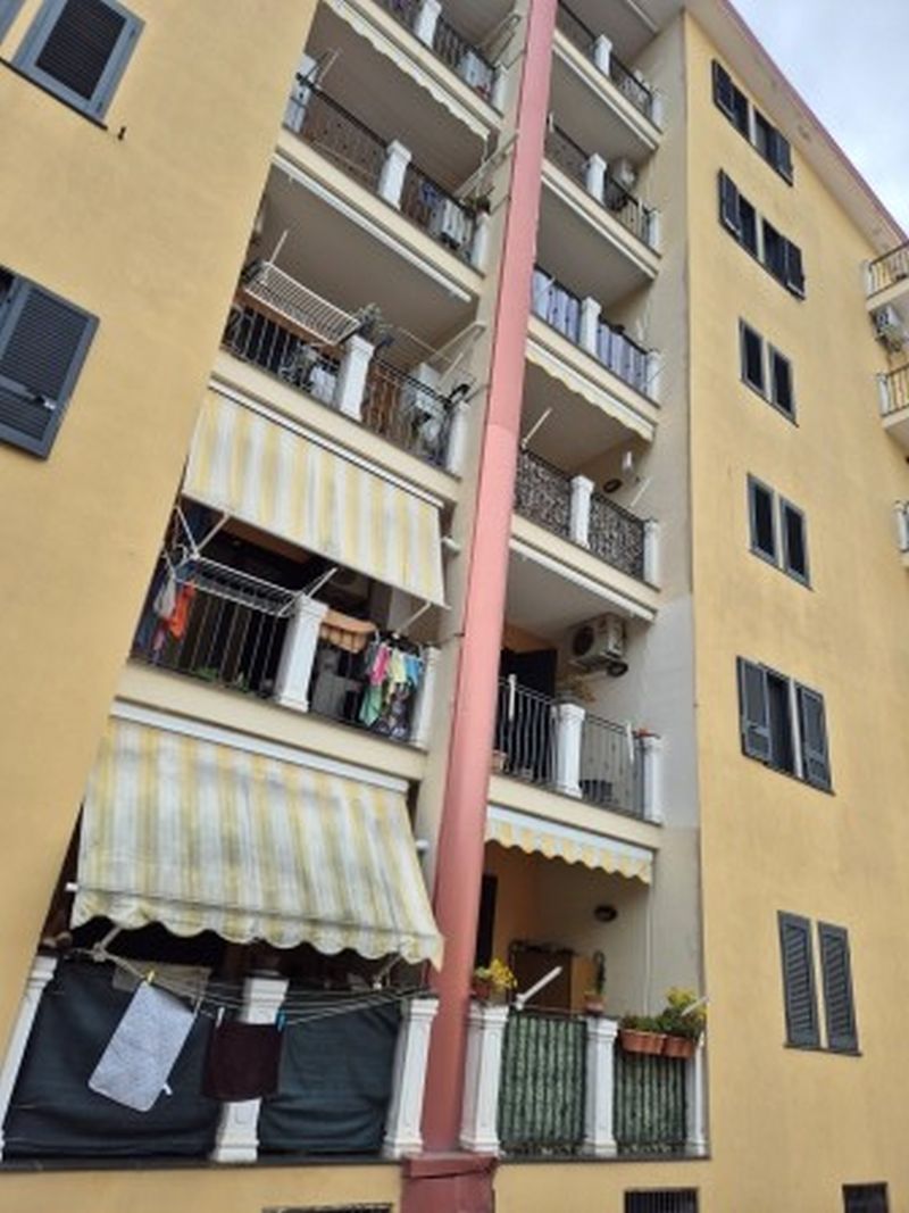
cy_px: 606
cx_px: 454
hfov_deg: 58.9
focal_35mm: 23
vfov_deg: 73.9
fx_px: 805
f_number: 1.8
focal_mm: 5.4
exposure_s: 1/840
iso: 25
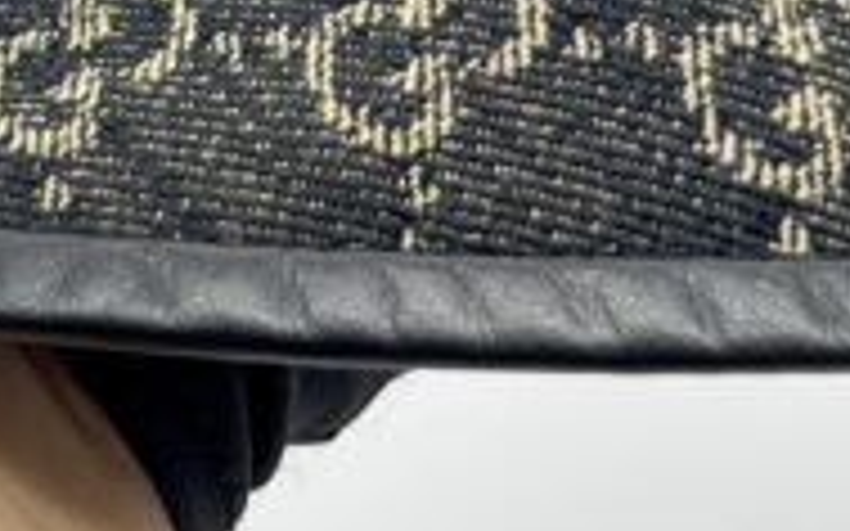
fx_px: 3451
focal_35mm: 149
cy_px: -99
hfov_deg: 14.0
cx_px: 468
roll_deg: +0.5
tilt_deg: -32.1
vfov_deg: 8.7
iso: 50
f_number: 1.5
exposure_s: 1/100
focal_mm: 5.7
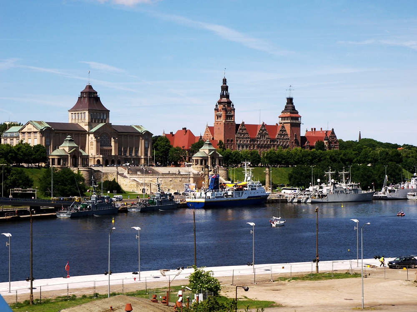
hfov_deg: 22.8
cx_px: 208
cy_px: 156
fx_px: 1036
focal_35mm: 86
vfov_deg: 17.2
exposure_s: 1/500
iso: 50
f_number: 4
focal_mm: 18.1
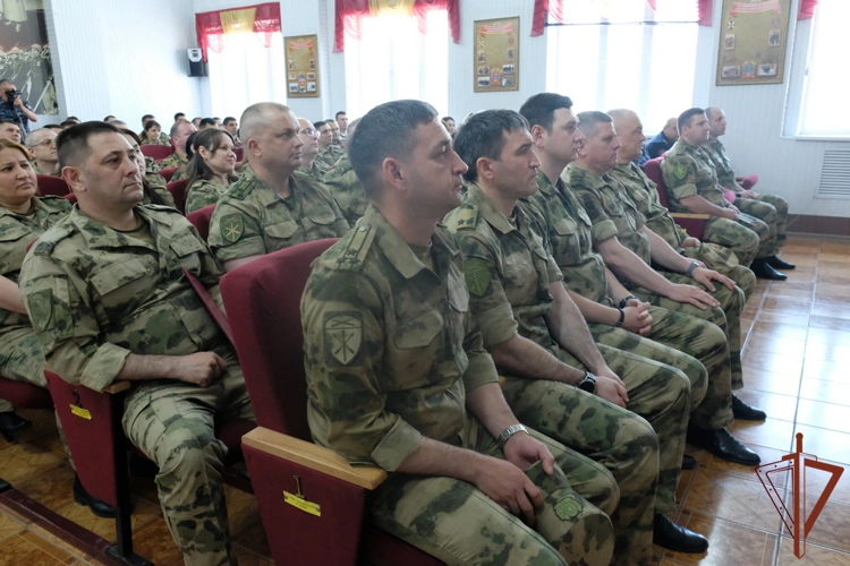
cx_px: 425
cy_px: 283
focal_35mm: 27
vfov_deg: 47.9
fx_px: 637
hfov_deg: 67.4
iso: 10000
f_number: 5
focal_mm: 18
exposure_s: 1/550
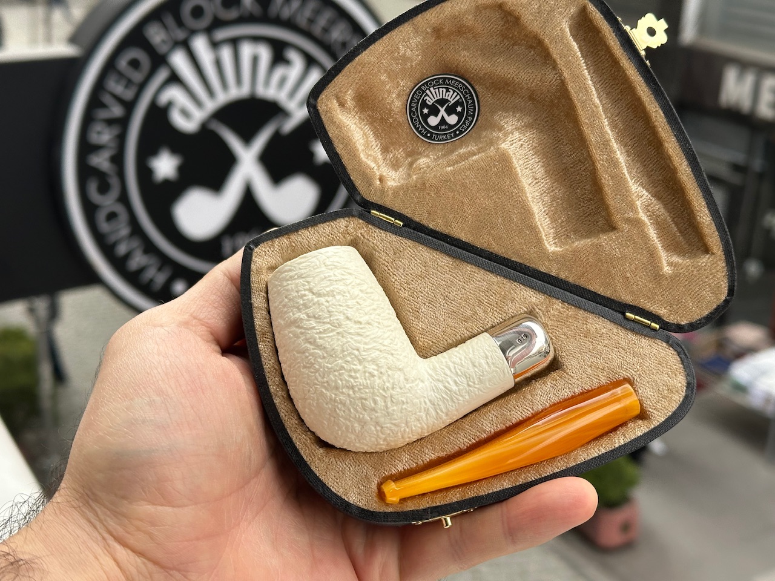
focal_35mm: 48
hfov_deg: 39.7
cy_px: 290
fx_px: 1075
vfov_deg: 30.3
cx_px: 388
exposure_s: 1/816
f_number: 1.78
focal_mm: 6.86
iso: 64
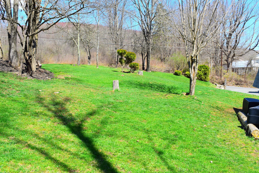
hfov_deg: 55.8
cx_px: 127
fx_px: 245
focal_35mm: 34
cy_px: 78
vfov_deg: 38.8
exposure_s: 1/320
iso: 200
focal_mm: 18
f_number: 9
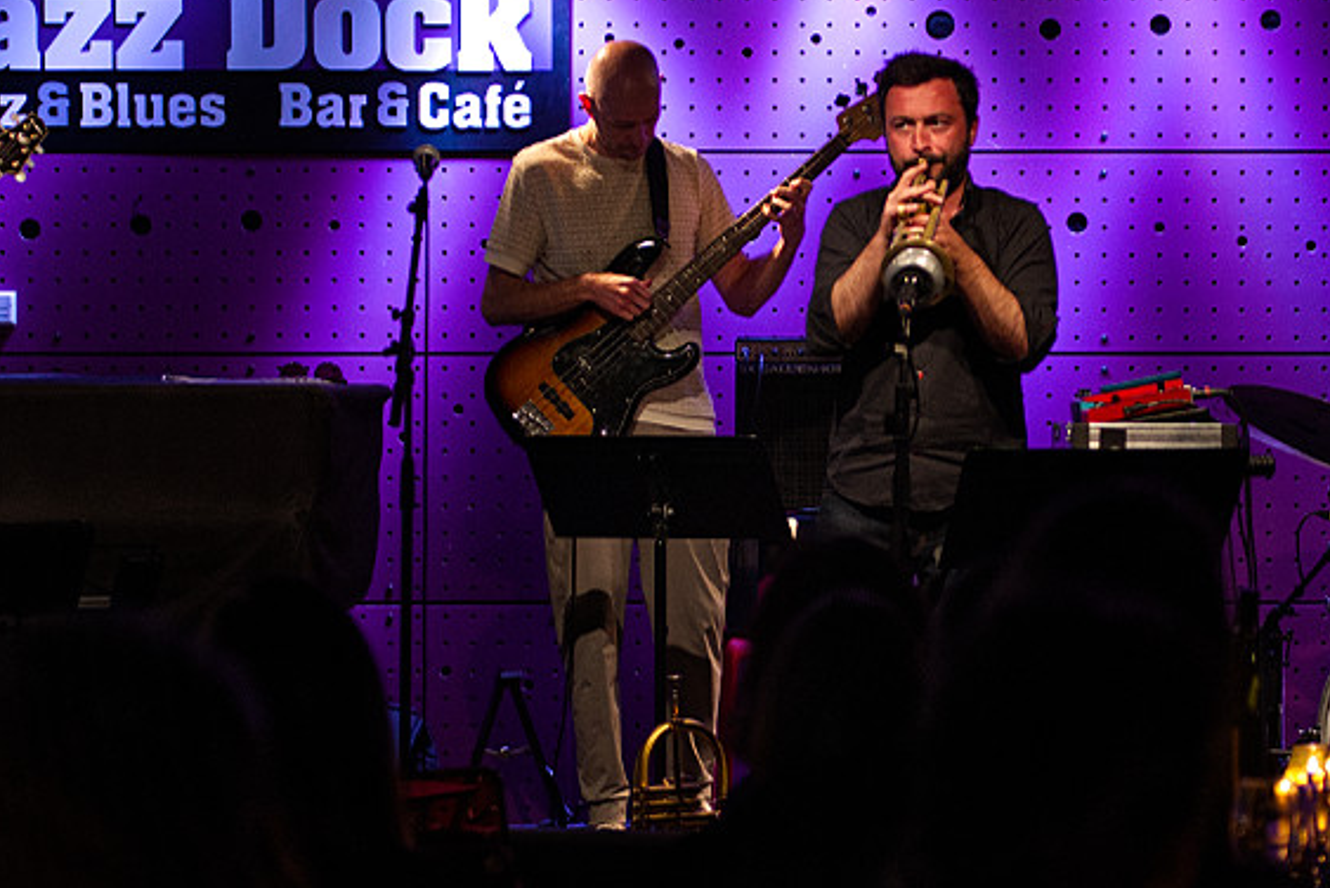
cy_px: 525
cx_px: 813
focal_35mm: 142
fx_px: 5249
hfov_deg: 14.4
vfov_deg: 9.7
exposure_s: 1/160
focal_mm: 80
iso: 2200
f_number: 2.8
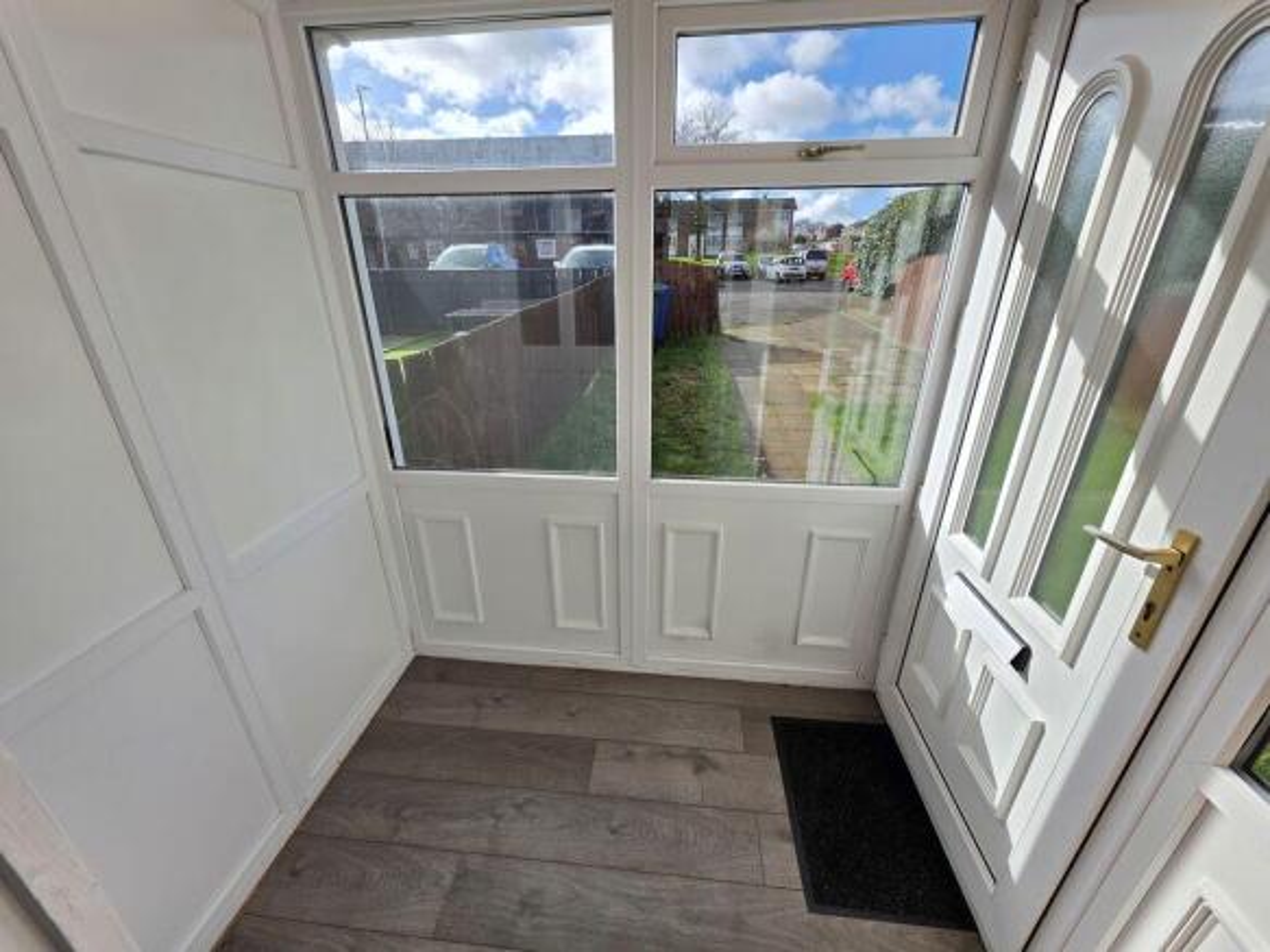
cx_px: 635
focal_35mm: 13
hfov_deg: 106.2
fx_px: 477
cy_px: 476
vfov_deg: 89.9
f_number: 1.9
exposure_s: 1/1343
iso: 40
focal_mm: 2.2
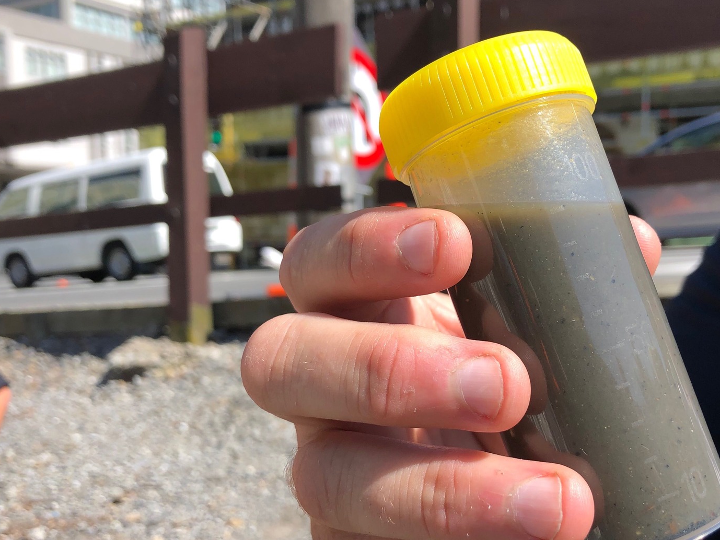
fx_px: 811
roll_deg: +0.8
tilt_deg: -5.3
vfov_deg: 36.8
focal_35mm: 39
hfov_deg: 47.5
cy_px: 306
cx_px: 444
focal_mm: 4
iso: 20
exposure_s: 1/1215
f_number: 1.8
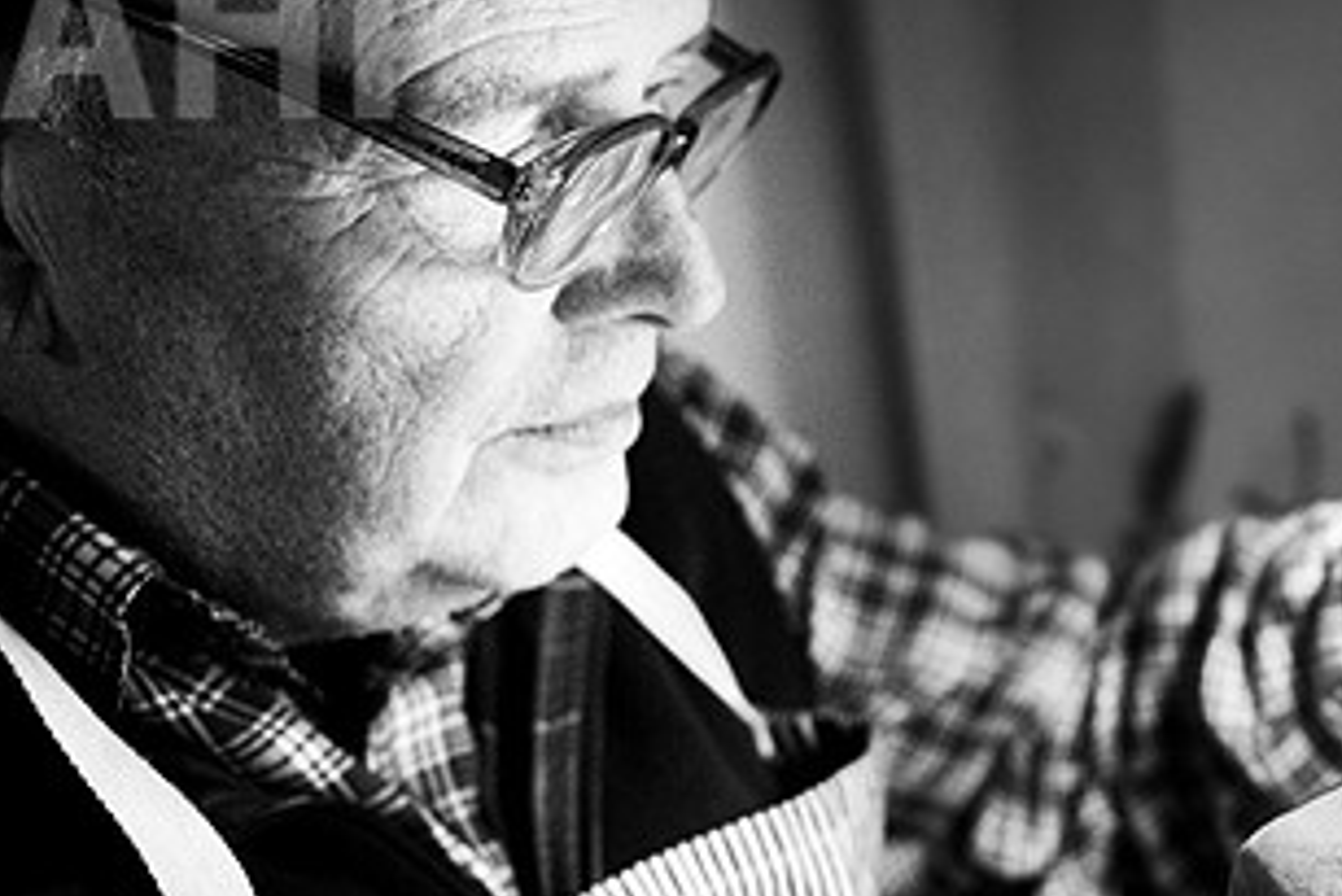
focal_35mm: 57
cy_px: 439
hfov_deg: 33.3
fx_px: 2126
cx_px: 1195
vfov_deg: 23.8
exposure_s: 1/400
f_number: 3.2
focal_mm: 24
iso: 1600
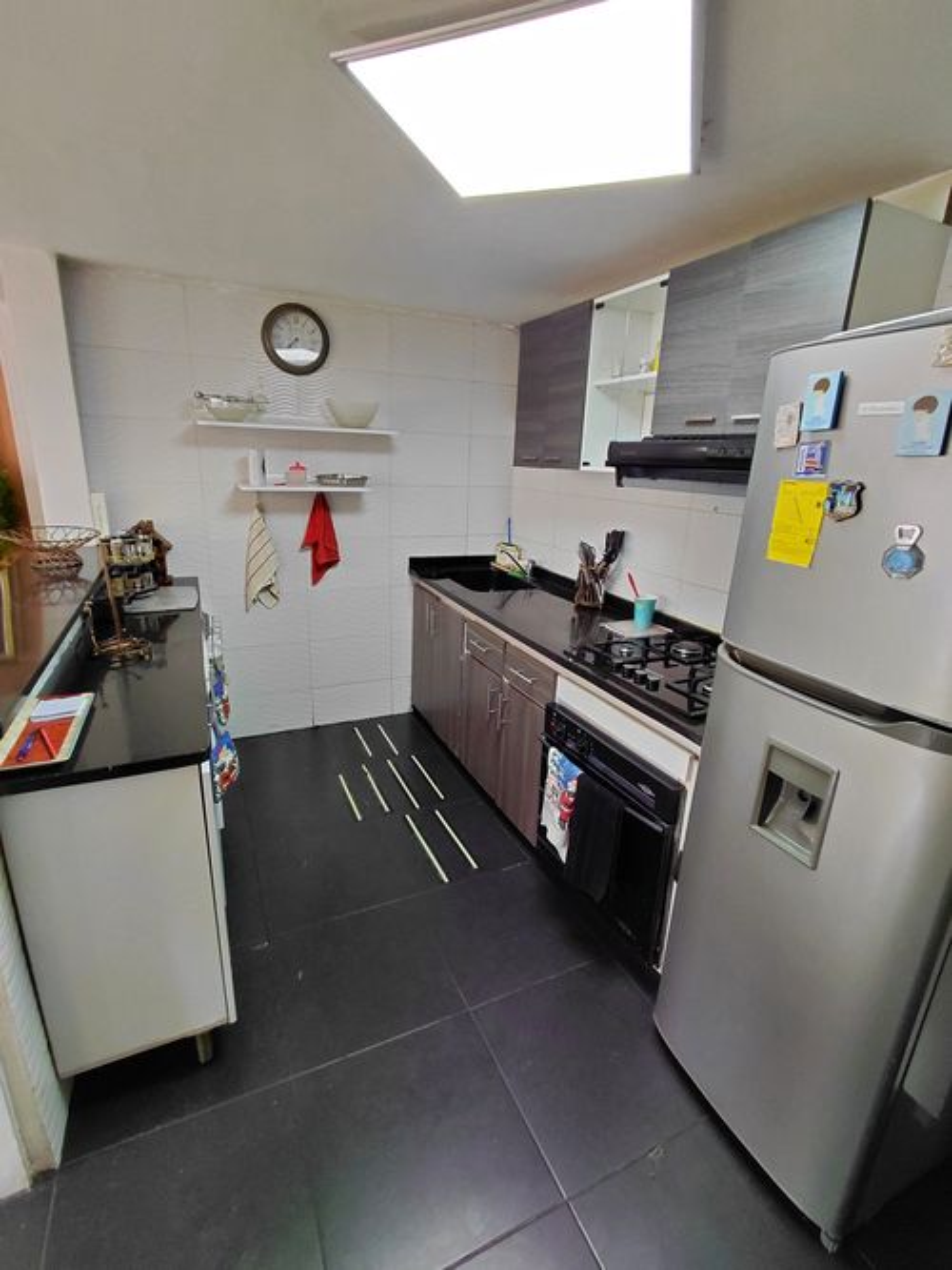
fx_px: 587
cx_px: 476
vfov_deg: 94.5
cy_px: 635
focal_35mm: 16
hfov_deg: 78.1
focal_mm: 1.64
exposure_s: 1/60
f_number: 2.2
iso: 200
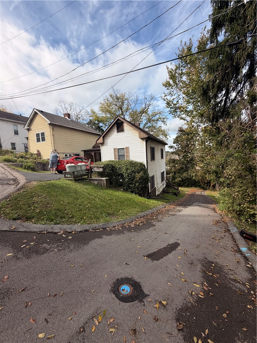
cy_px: 172
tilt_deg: -5.0
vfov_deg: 102.1
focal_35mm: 14
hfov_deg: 85.7
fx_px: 139
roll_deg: +4.0
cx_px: 128
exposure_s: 1/770
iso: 40
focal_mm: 2.22
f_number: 2.2
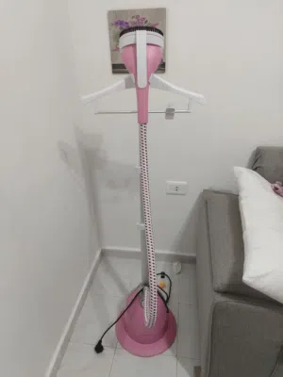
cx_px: 142
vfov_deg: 71.6
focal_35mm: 24
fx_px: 262
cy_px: 188
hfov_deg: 56.8
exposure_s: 1/25
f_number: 1.75
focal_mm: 5.25
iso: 721
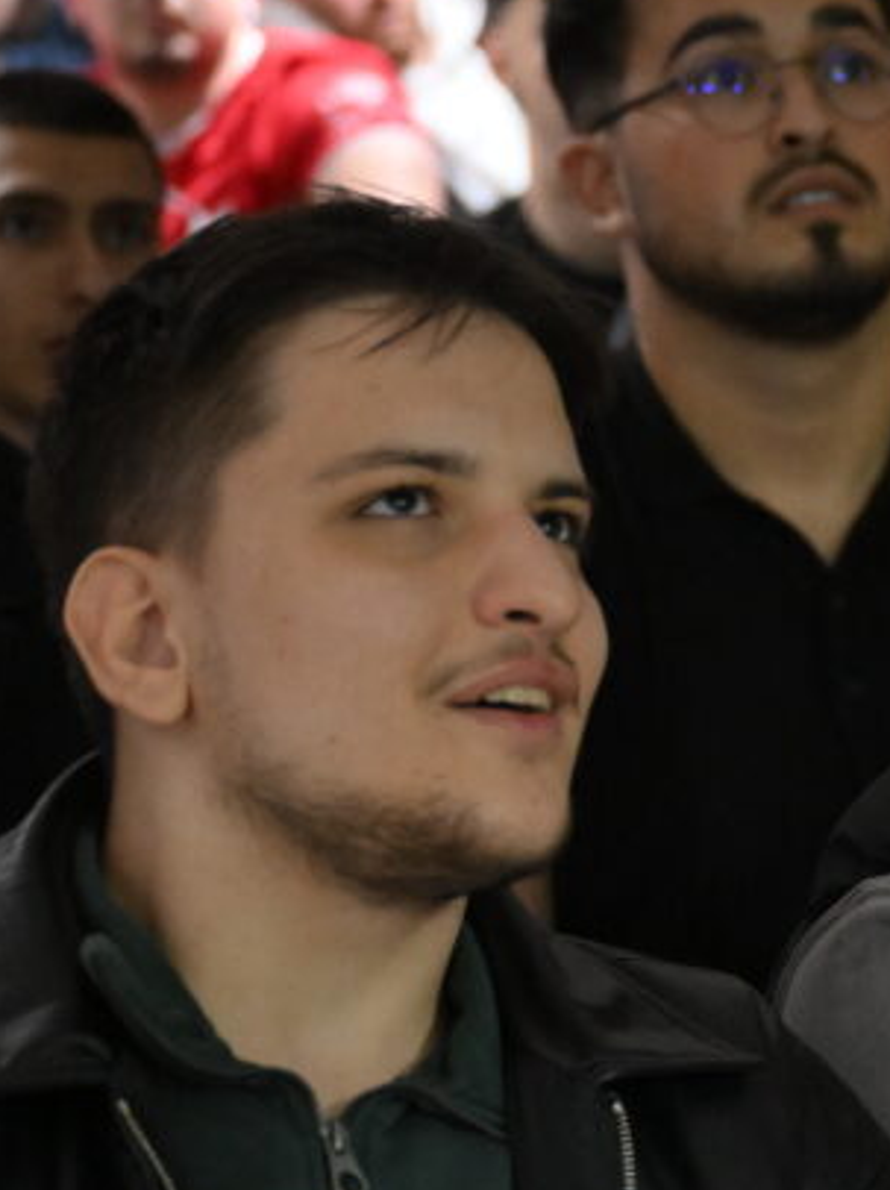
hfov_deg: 9.9
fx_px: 5013
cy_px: 974
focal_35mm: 146
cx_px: 1251
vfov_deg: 13.5
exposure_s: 1/160
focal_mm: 48
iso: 5600
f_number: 2.8
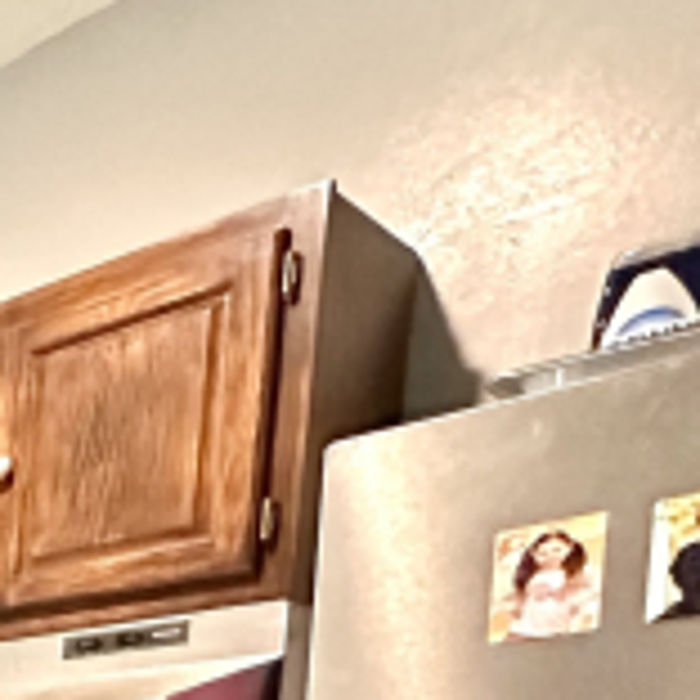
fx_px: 1213
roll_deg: -1.5
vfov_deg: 25.7
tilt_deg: -5.3
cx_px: -716
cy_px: 996
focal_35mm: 53
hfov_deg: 18.9
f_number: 2.2
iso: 1250
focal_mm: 2.22
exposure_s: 1/30
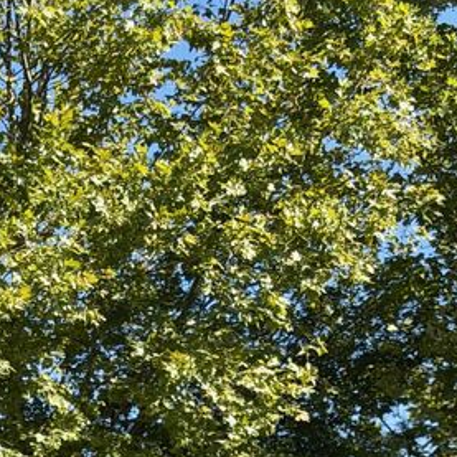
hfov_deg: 11.2
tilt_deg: +2.2
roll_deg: -0.5
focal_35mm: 153
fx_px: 2285
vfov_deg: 10.7
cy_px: 813
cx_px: -82
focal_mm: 6.76
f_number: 1.78
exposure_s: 1/2667
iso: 64
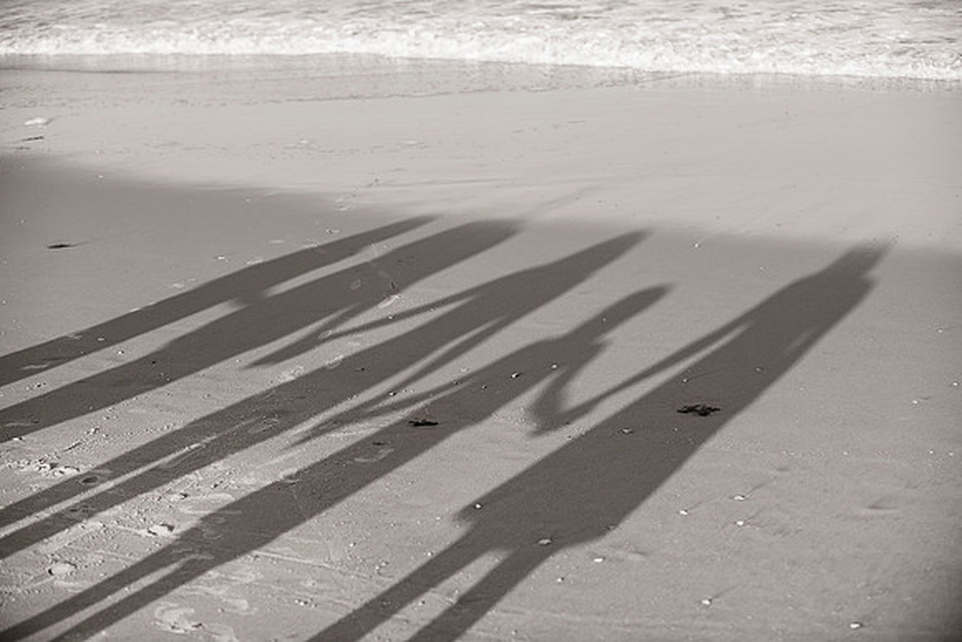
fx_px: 1871
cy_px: 321
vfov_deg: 19.5
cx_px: 481
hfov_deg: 28.8
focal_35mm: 70
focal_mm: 70
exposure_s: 1/2000
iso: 250
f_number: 3.5
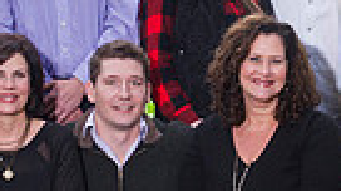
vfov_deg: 6.4
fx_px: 1697
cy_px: 118
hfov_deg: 11.5
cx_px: 203
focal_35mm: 188
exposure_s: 1/125
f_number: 8
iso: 1250
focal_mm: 42
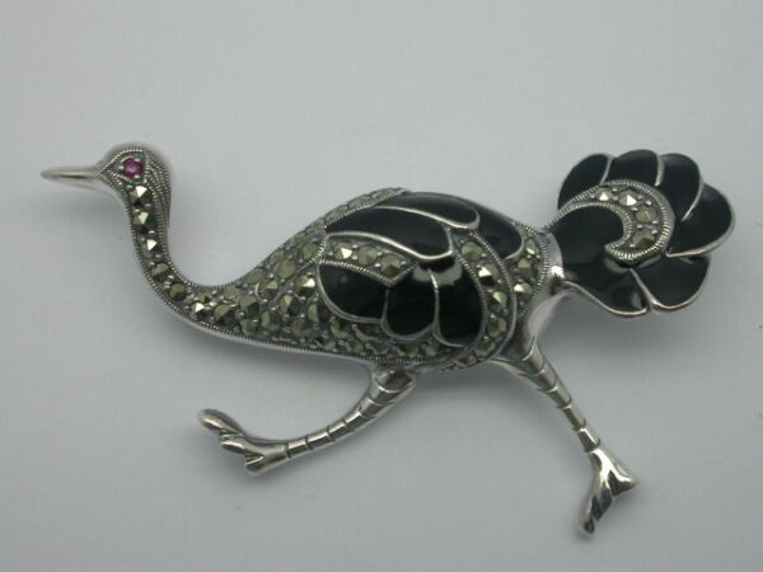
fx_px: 1874
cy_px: 286
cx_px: 382
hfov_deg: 23.0
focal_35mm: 85
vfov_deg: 17.4
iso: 100
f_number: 6.5
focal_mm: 17.7
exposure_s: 1/69.1
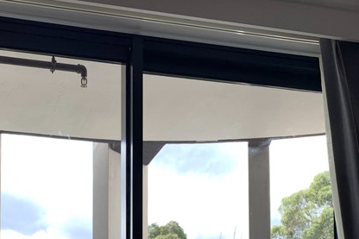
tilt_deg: +3.9
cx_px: 118
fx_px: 518
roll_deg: +0.1
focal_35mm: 52
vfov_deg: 23.0
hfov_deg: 37.8
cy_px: 315
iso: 32
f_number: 1.8
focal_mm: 4.25
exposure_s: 1/122
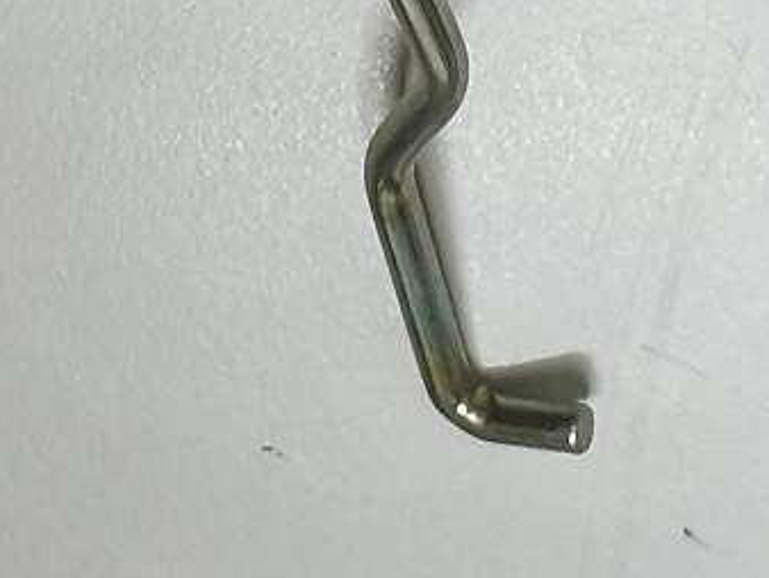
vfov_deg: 10.5
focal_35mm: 123
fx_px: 2734
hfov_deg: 15.9
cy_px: -767
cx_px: 614
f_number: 2.4
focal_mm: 4.32
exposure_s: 1/50
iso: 640
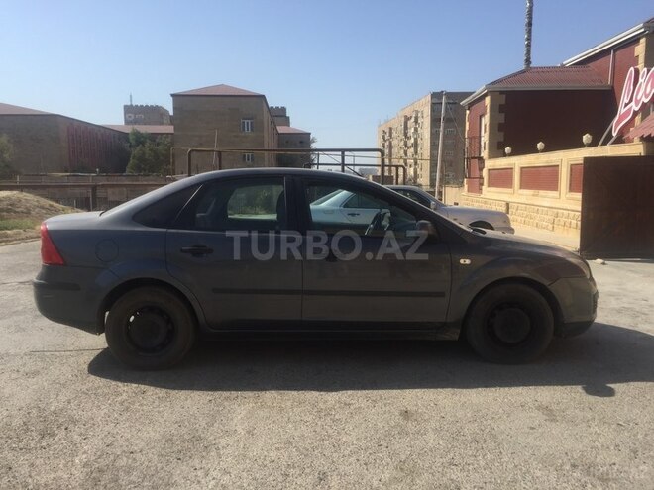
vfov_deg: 48.2
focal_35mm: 29
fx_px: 548
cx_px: 327
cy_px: 245
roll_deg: -2.3
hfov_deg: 61.7
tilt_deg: -6.4
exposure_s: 1/2083
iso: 32
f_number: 2.2
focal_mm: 4.15
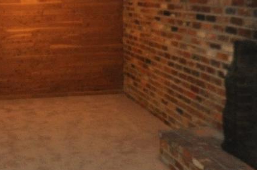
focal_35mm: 72
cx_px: 74
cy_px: 58
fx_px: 513
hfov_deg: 27.8
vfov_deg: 18.8
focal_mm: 10
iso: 800
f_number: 4
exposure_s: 1/60
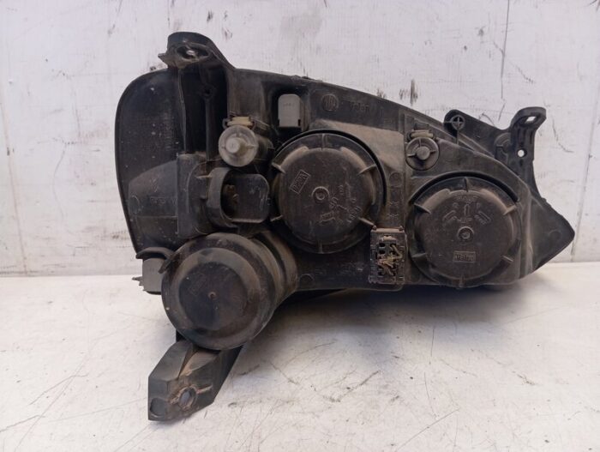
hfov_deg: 63.4
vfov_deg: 49.9
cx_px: 300
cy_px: 226
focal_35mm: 28
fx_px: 486
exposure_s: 1/33.3
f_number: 1.8
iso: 341
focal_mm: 4.22
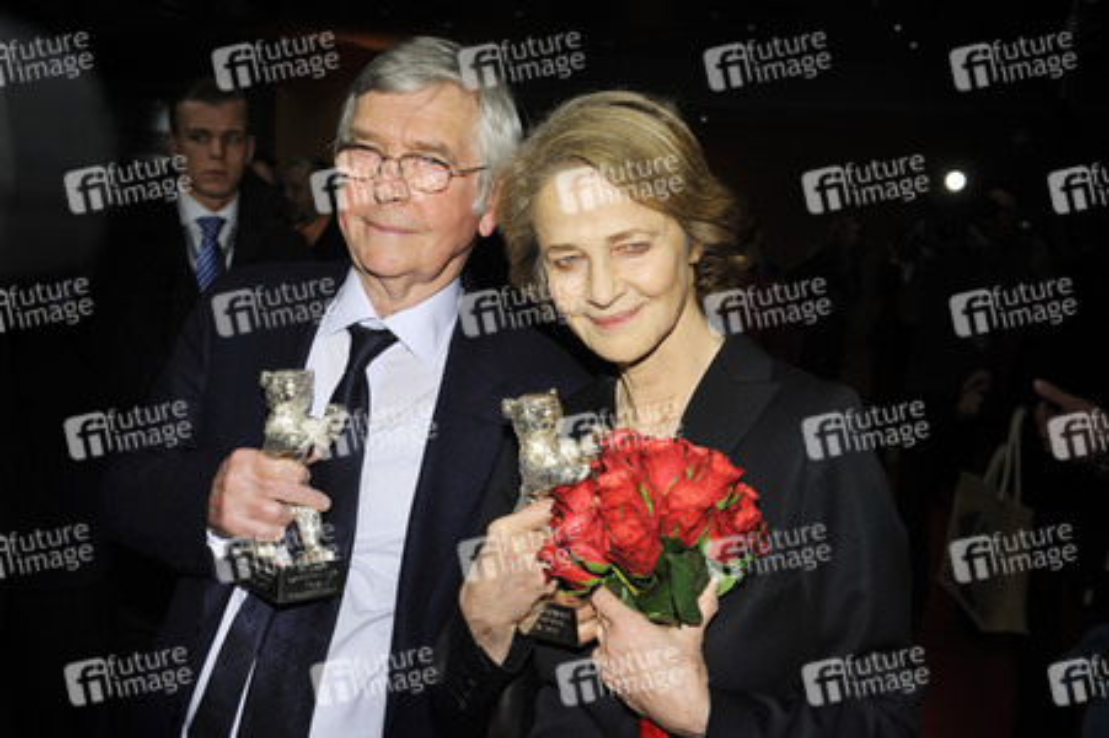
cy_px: 369
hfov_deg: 41.1
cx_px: 554
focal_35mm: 48
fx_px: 1478
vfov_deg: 28.0
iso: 800
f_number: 7.1
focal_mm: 48
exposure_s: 1/250
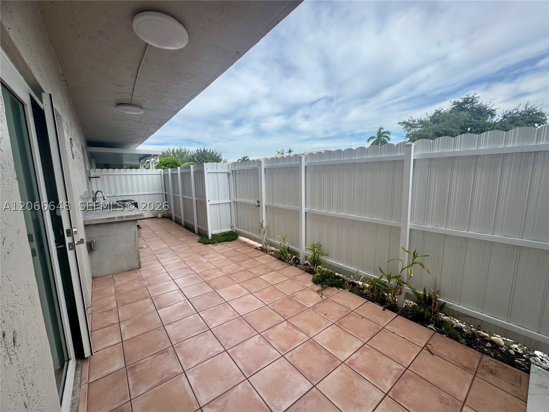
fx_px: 222
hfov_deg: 102.1
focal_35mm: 14
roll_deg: +1.4
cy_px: 206
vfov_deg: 85.7
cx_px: 274
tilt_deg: -8.5
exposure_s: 1/879
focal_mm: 2.22
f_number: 2.2
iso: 40
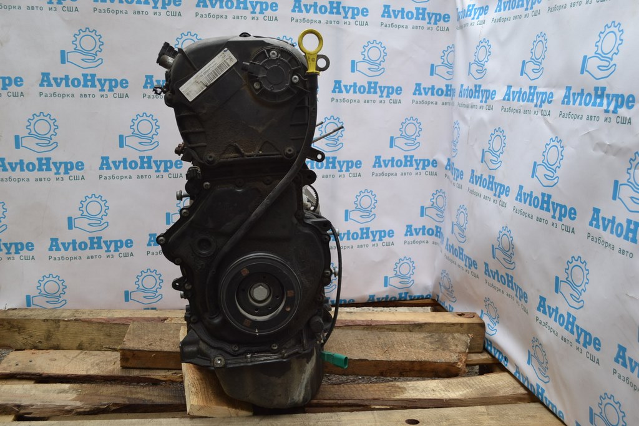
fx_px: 639
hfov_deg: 53.1
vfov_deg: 36.9
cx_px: 320
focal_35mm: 36
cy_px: 213
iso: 400
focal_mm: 24
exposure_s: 1/125
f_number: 5.6
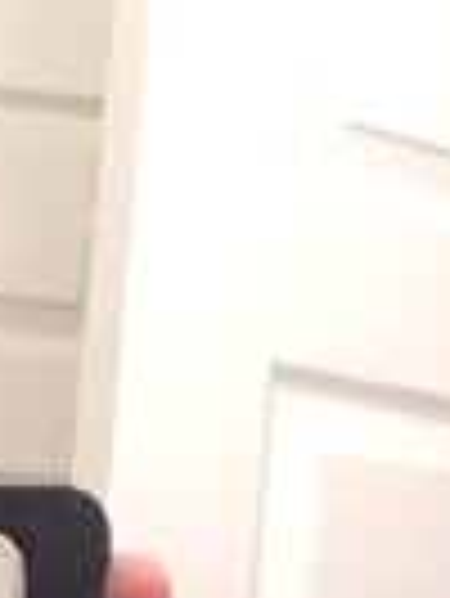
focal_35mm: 124
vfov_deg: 15.1
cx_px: 52
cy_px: 778
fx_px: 2146
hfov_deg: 11.9
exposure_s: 1/30
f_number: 2.4
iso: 160
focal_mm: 2.15
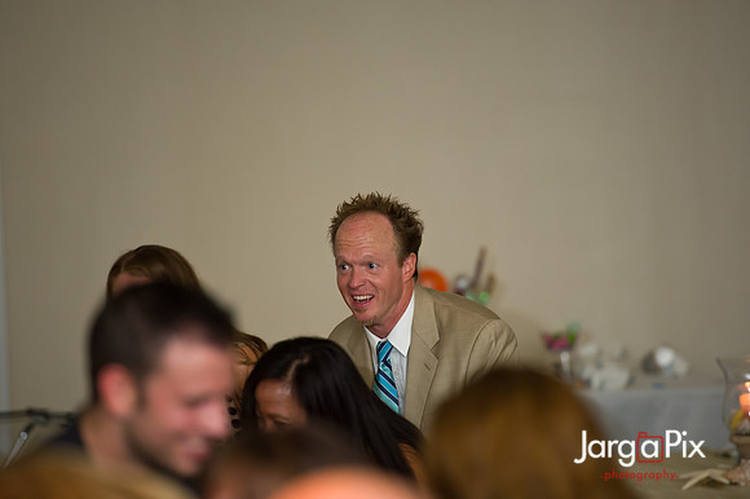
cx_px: 375
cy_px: 250
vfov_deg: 6.9
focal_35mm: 200
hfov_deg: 10.3
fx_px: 4164
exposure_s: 1/125
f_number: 3.2
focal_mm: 200
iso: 1600
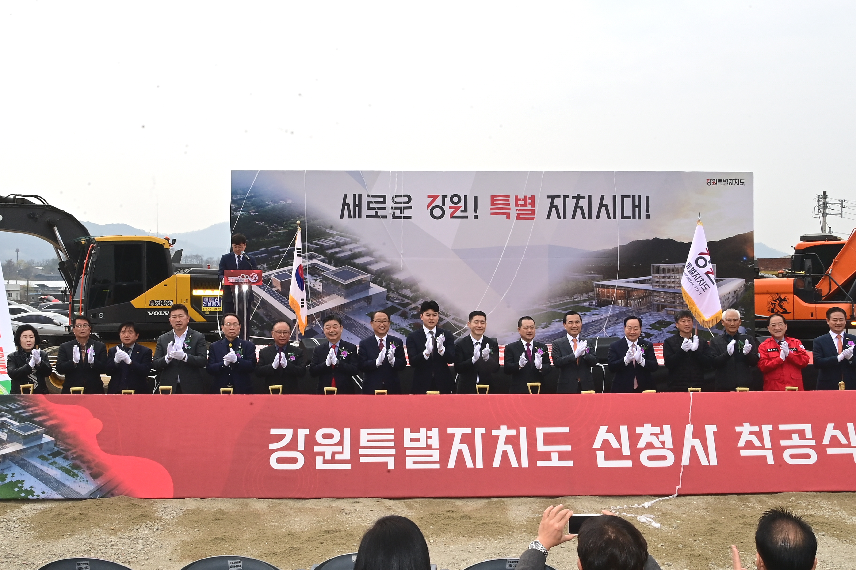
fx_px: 927
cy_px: 285
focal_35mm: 39
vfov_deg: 34.2
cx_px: 428
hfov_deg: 49.6
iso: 320
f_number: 25
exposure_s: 1/100
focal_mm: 26
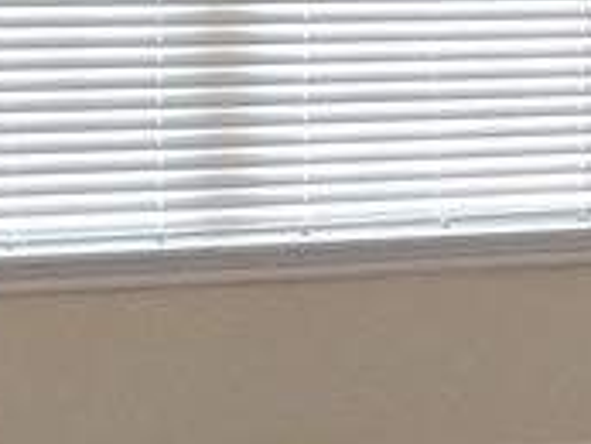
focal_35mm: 100
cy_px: -65
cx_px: 979
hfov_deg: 17.0
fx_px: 1708
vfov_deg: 14.4
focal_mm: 4.3
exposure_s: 1/24
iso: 125
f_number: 2.4
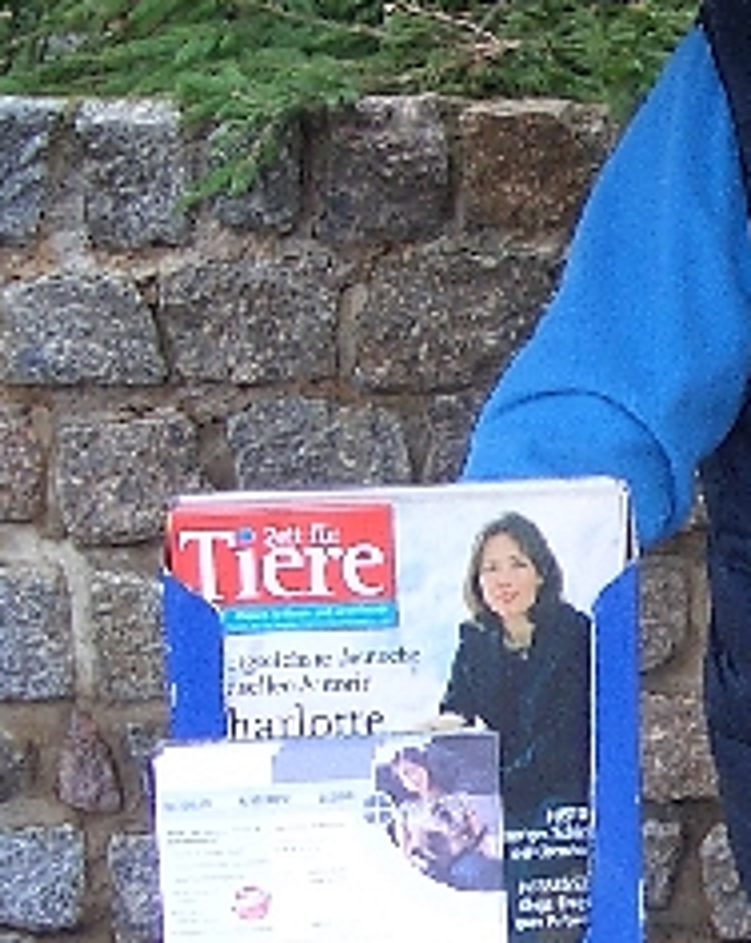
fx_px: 3231
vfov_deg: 16.5
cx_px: 1003
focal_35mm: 116
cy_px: 691
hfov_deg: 12.8
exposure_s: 1/80
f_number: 2.6
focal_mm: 5.8
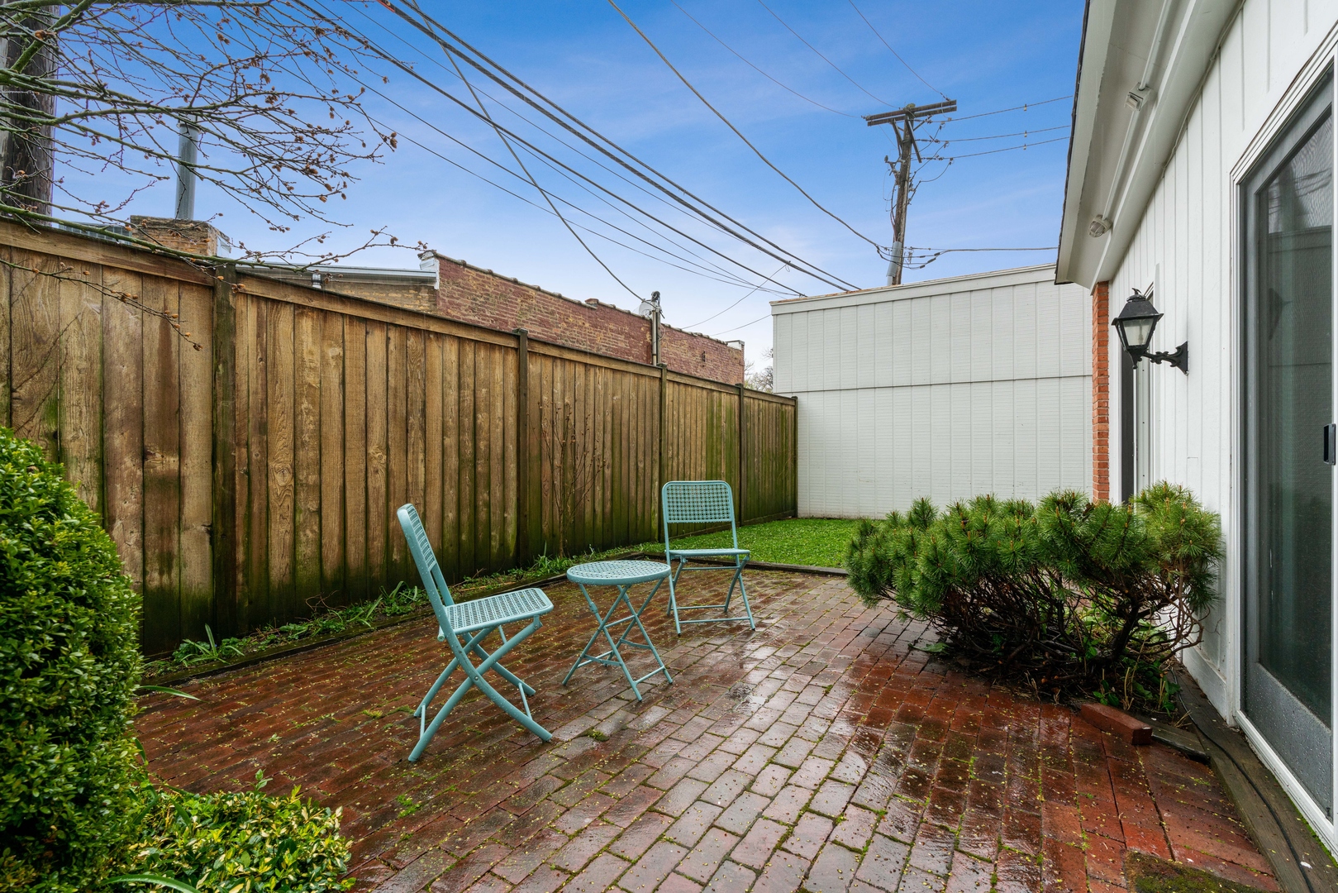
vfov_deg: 73.8
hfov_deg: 96.7
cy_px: 446
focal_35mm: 16
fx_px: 595
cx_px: 669
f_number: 8
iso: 320
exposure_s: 1/60
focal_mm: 16
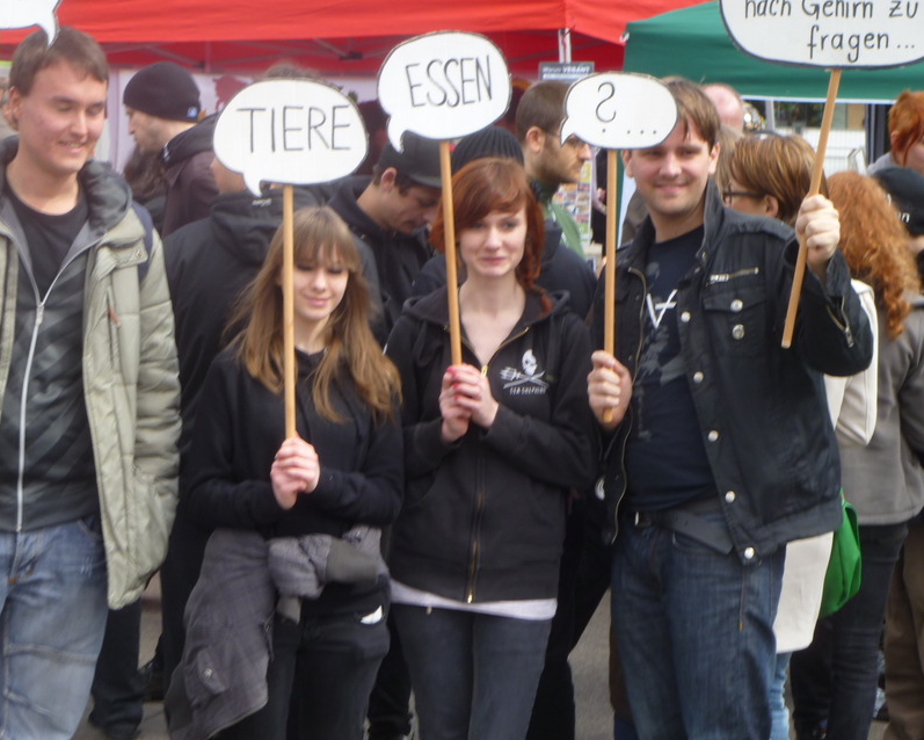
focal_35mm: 94
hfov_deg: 20.3
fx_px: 2571
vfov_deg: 16.4
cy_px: 298
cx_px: 363
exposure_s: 1/125
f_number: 4.4
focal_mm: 13.3
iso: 80
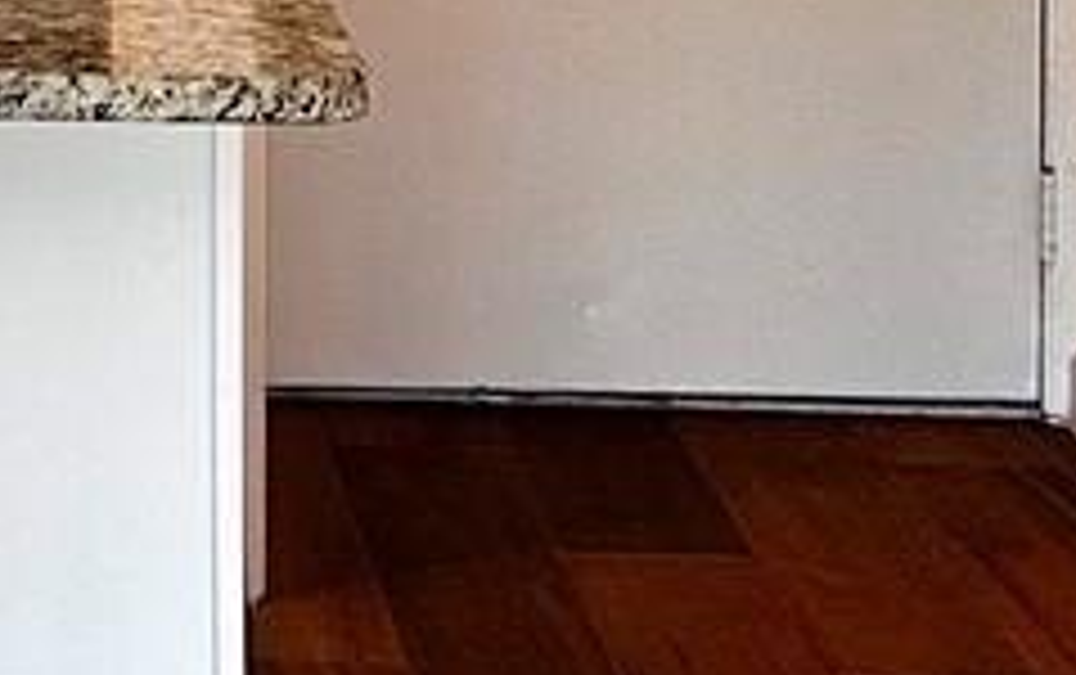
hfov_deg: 11.7
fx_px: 4991
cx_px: -617
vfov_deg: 7.5
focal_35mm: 170
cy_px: -562
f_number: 1.78
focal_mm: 6.86
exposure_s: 1/120
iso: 200
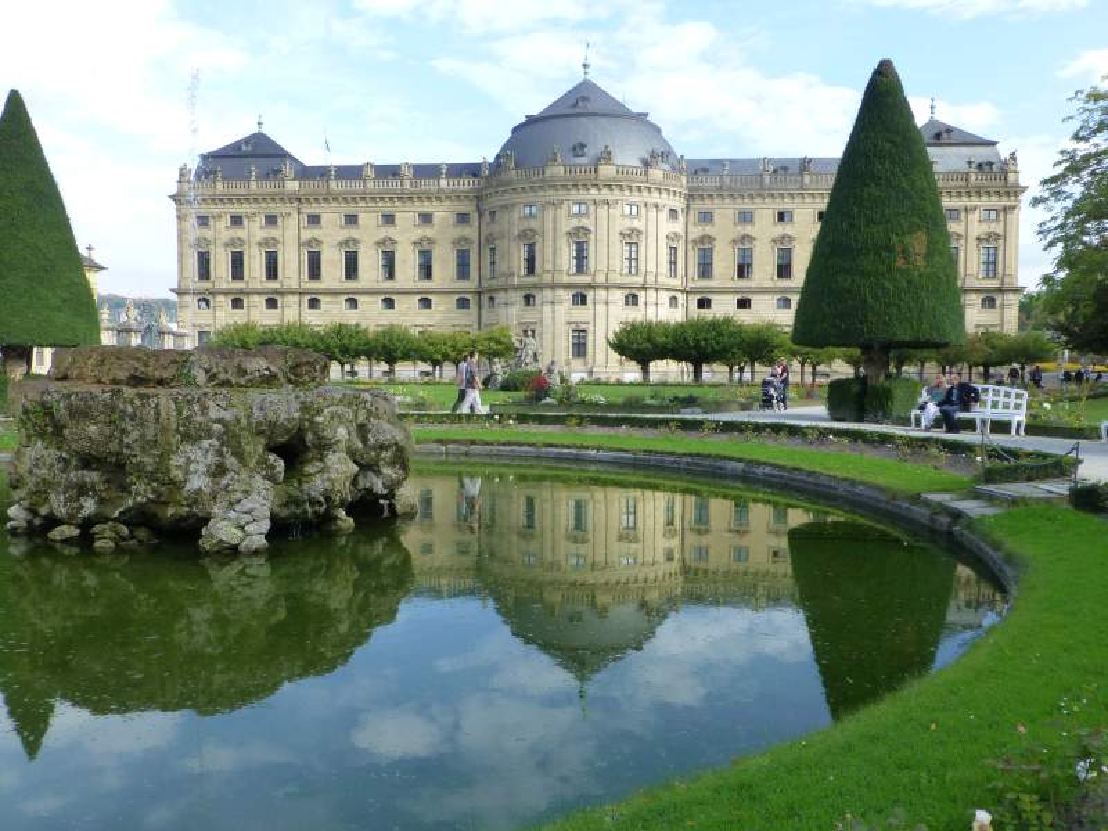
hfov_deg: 65.3
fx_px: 864
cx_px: 554
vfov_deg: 51.4
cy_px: 416
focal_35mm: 27
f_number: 4
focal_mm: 4.8
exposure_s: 1/320
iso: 160
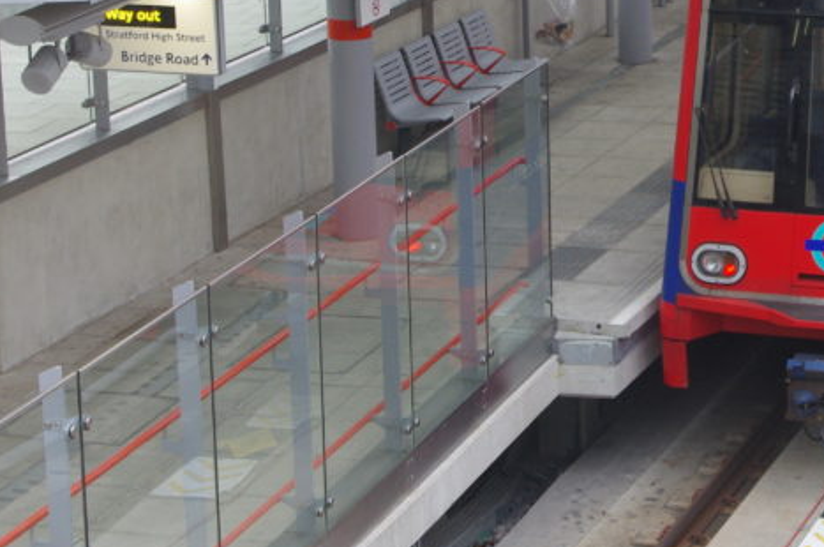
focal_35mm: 114
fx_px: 2606
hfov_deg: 17.6
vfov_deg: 11.9
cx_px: 776
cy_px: 72
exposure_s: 1/60
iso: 400
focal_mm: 35
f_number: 8
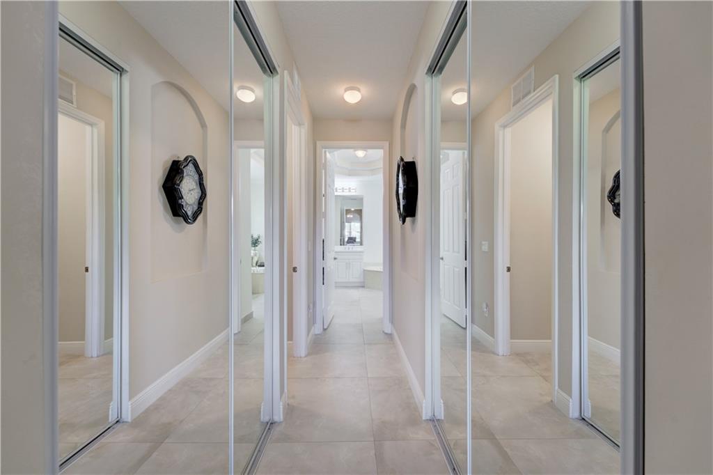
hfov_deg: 104.3
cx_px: 356
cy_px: 238
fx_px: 277
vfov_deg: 81.2
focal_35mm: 14
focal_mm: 14
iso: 400
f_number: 8
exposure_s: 1/50
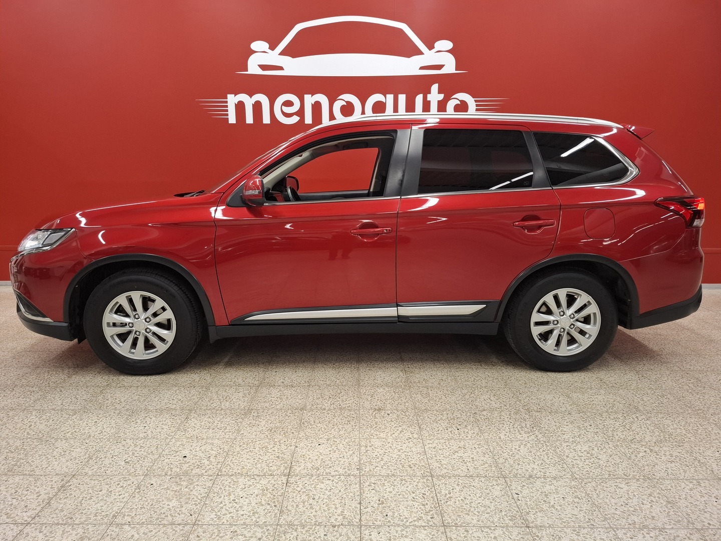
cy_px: 270
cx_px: 360
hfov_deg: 73.9
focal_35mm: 23
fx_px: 479
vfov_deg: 58.9
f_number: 1.8
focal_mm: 5.54
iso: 160
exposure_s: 1/100
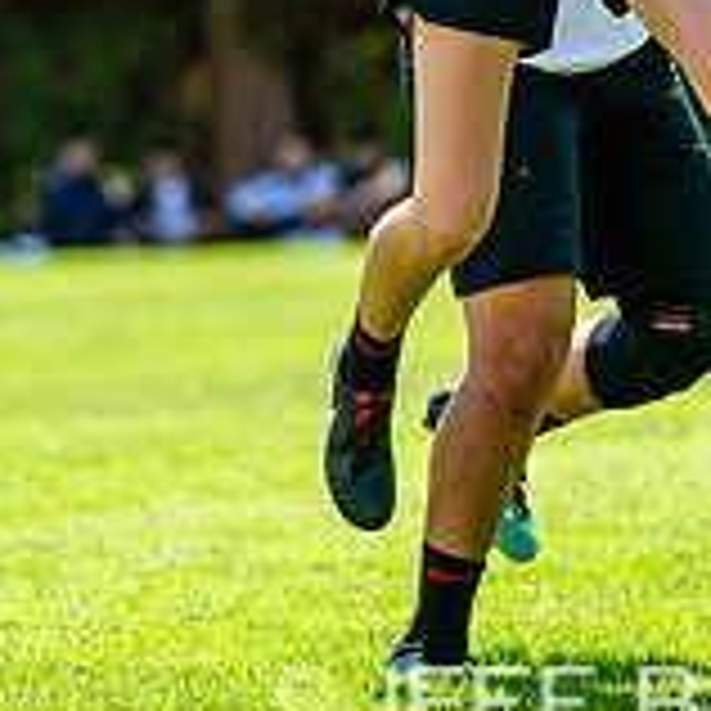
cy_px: -126
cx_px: 596
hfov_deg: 2.4
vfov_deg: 2.4
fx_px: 16894
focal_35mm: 727
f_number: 4
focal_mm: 200
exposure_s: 1/1250
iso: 200
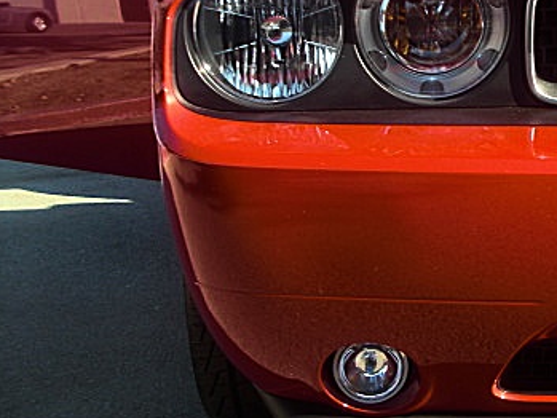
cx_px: 508
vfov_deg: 22.2
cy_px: 147
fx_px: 1062
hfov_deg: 28.2
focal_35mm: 66
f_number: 2.8
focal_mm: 6.3
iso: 50
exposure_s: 1/160
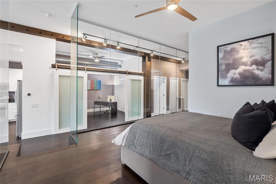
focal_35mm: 16
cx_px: 138
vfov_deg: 73.7
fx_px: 123
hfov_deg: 96.8
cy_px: 92
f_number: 7.1
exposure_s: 1/2
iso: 400
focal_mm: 8
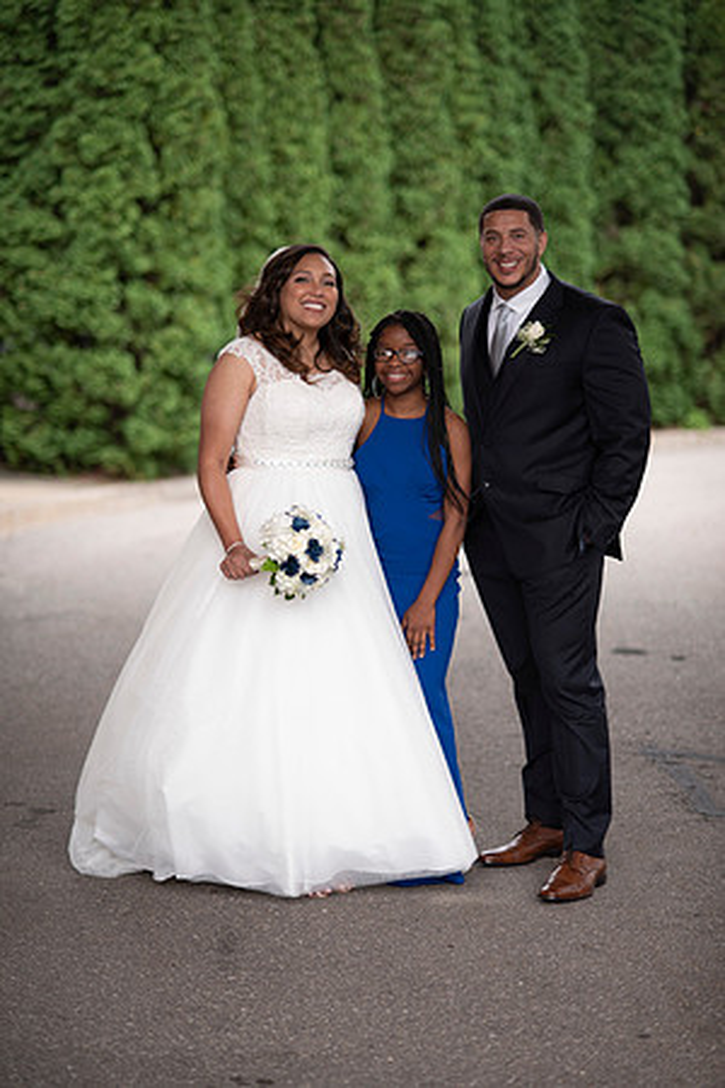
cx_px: 362
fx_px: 2568
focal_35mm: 85
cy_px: 544
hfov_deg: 16.1
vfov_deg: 23.9
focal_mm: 85
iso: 125
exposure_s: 1/200
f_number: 1.8
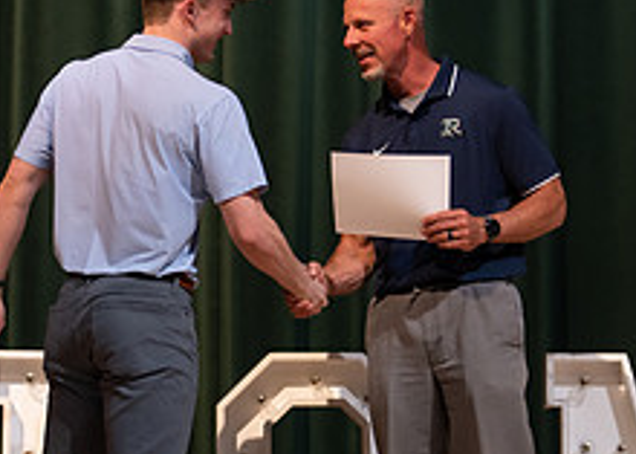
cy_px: 312
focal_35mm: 149
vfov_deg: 9.6
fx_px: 2691
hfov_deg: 13.5
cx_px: 257
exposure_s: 1/320
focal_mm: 50
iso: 500
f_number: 1.2
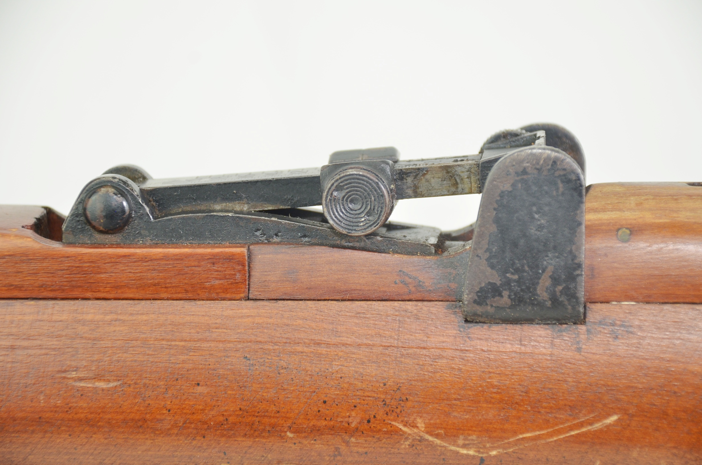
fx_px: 2773
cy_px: 232
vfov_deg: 9.6
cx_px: 351
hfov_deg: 14.4
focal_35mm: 142
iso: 400
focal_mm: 95
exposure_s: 1/80
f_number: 5.6
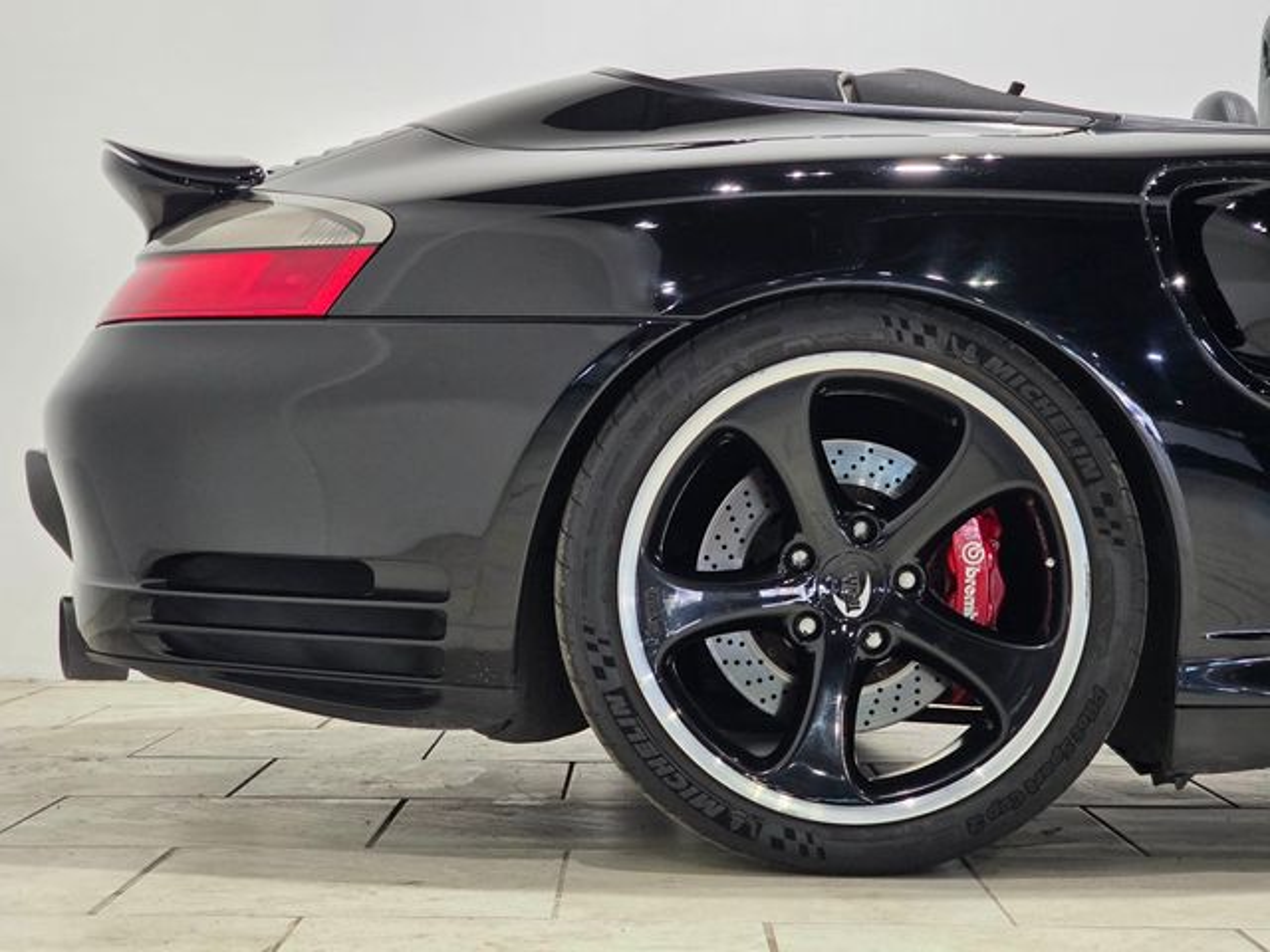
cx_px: 635
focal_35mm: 69
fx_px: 2531
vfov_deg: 21.3
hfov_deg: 28.2
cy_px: 476
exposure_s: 1/120
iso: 320
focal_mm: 7.9
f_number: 2.4
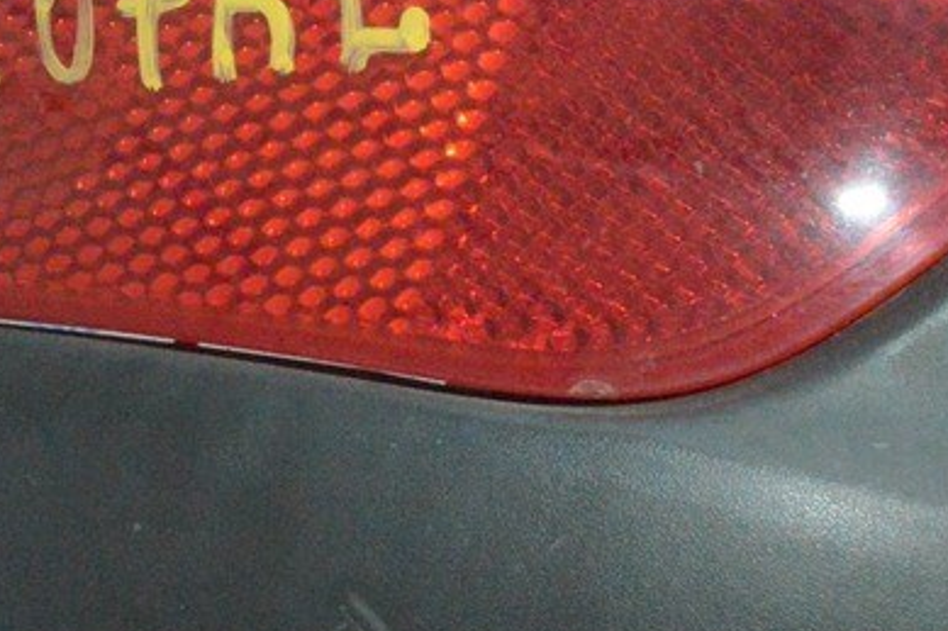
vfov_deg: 19.0
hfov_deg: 28.2
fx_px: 1869
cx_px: 295
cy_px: 128
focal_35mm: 71
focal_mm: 18
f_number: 22
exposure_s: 1/50
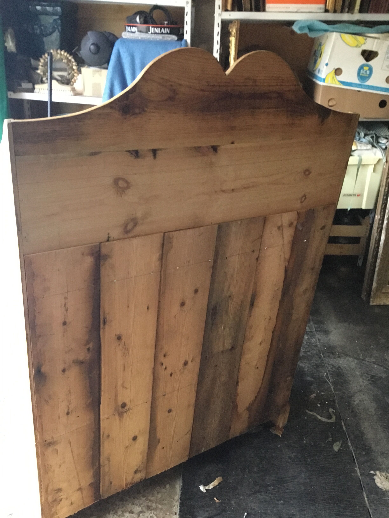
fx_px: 464
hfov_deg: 45.4
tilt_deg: -27.8
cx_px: 194
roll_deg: -0.4
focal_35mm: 31
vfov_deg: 58.4
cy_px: 259
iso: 250
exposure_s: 1/17
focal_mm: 3.3
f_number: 2.4
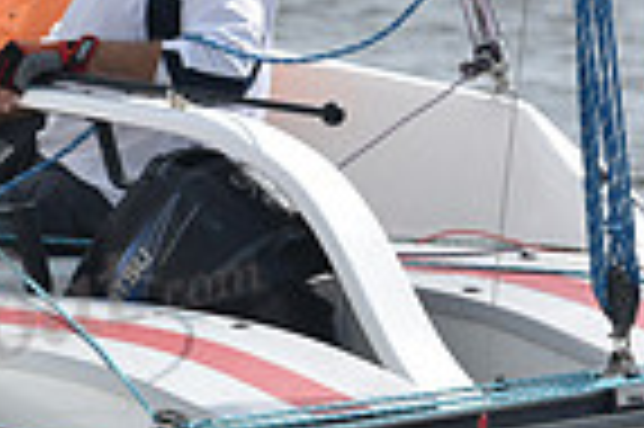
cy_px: 169
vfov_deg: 2.5
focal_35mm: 548
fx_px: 9792
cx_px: -603
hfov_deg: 3.7
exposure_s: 1/1250
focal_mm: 135
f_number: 9
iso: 320
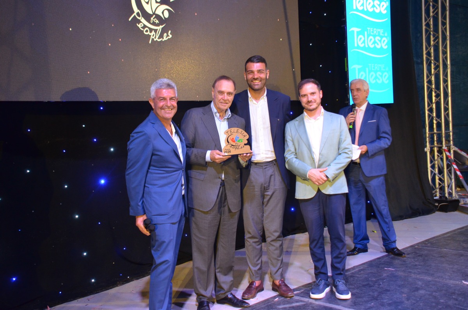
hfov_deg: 49.6
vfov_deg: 34.1
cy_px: 155
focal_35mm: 39
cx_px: 234
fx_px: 506
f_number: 4
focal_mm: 26
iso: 1400
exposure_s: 1/60
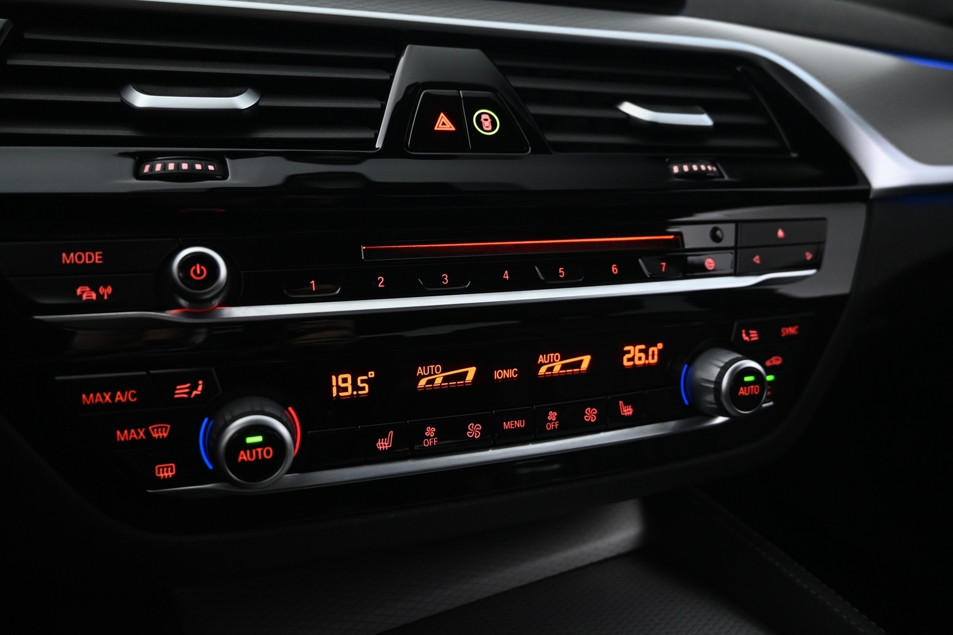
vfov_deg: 47.9
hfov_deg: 67.4
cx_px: 476
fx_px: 715
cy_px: 318
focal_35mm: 27
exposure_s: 1/13
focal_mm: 18
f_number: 3.5
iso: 1600
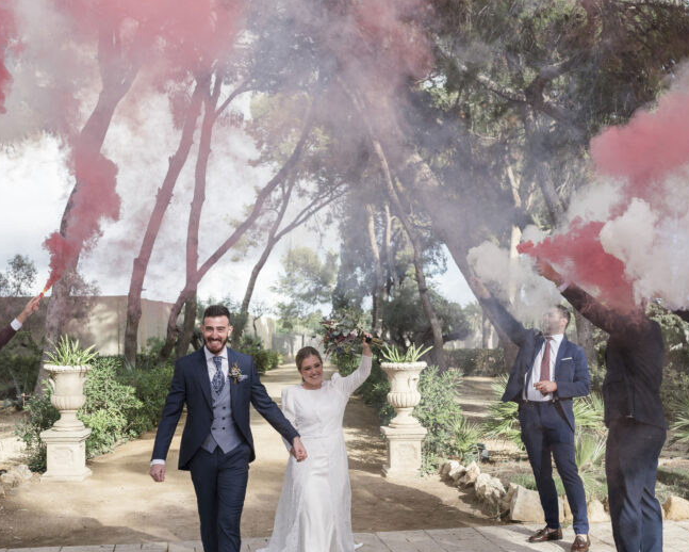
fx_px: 1061
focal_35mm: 52
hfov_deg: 35.9
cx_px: 295
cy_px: 320
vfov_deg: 29.1
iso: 400
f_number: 4
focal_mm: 35
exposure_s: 1/2000
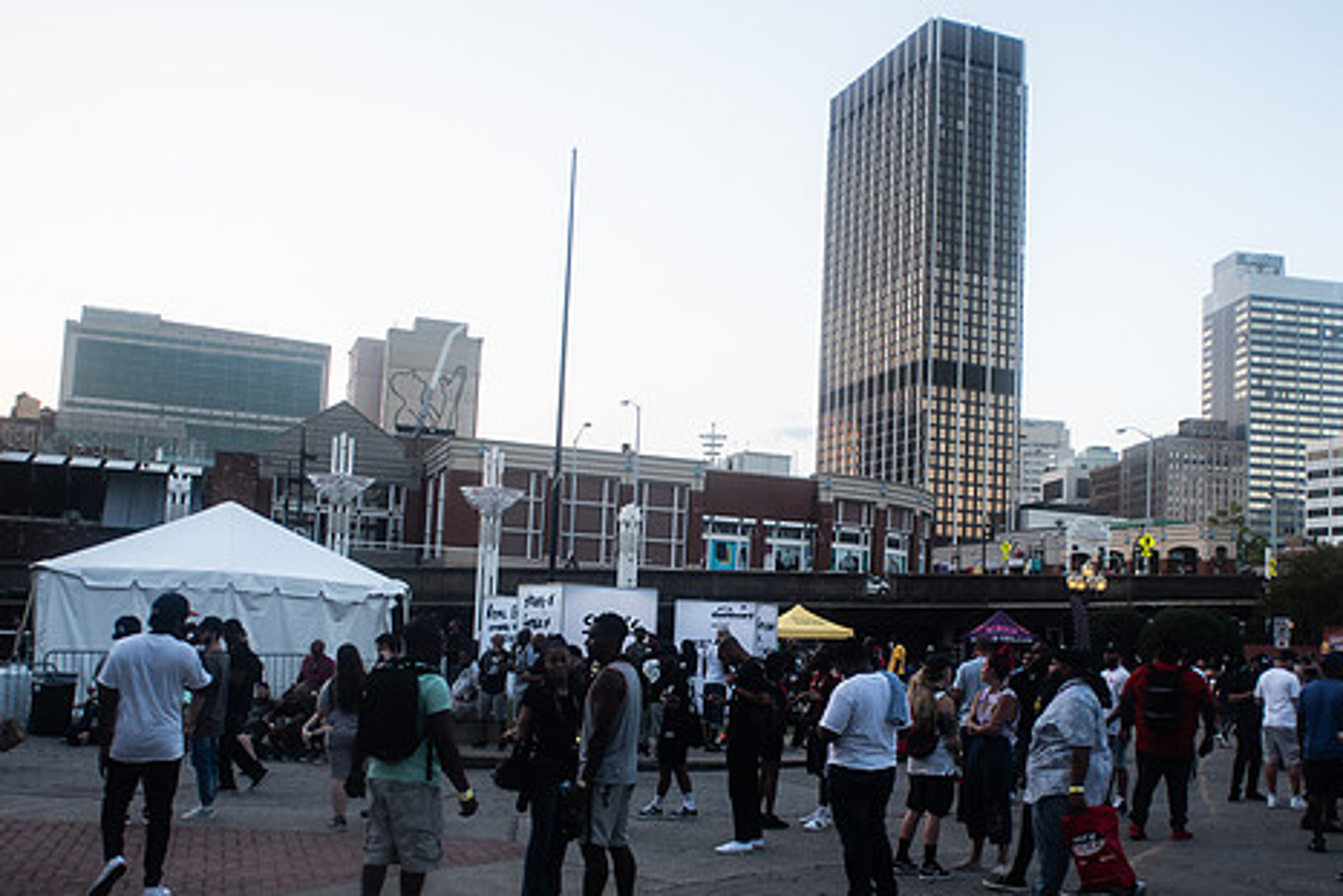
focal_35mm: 33
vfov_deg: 39.8
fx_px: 1231
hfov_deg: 57.1
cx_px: 747
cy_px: 552
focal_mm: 20
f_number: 3.5
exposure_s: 1/250
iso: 250
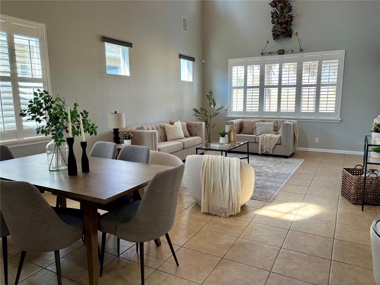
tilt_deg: -9.3
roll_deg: +0.3
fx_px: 285
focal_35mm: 26
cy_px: 142
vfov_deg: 53.1
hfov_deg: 67.3
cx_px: 190
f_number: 1.6
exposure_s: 1/60
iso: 100
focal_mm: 5.96
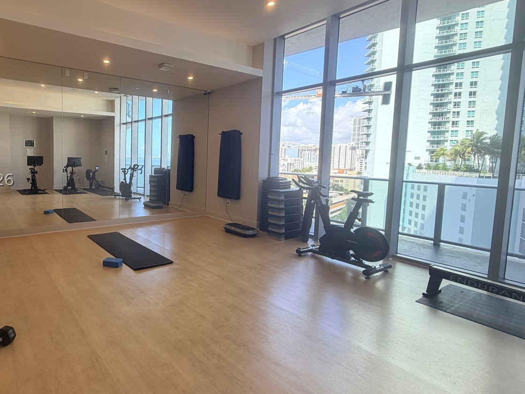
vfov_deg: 65.9
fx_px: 303
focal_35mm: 20
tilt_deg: -5.2
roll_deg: -0.3
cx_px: 158
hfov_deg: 77.9
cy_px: 180
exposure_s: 1/120
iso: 100
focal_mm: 2.22
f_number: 2.2
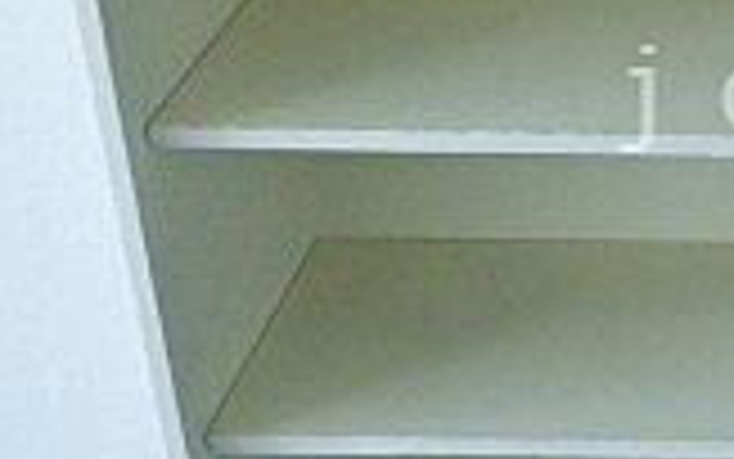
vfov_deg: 13.0
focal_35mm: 100
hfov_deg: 19.3
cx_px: 928
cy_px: 99
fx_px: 2001
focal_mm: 4.3
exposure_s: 1/30
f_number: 2.8
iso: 160
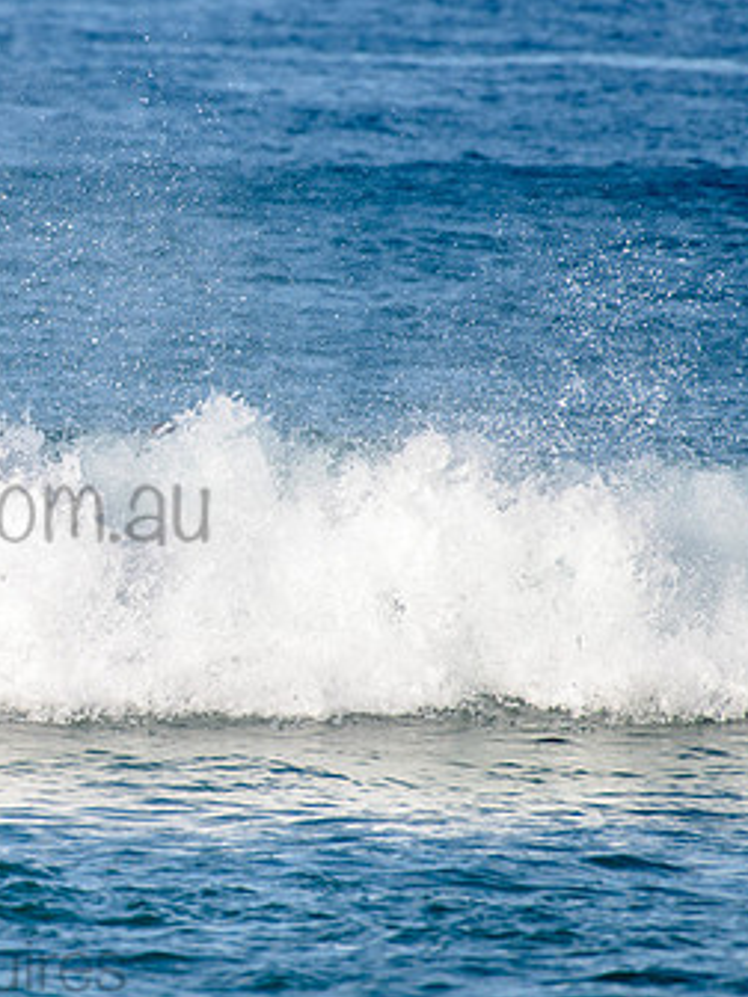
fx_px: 29301
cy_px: 458
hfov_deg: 1.5
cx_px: -80
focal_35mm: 1017
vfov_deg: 2.0
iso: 250
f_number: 5.6
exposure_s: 1/2000
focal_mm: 500
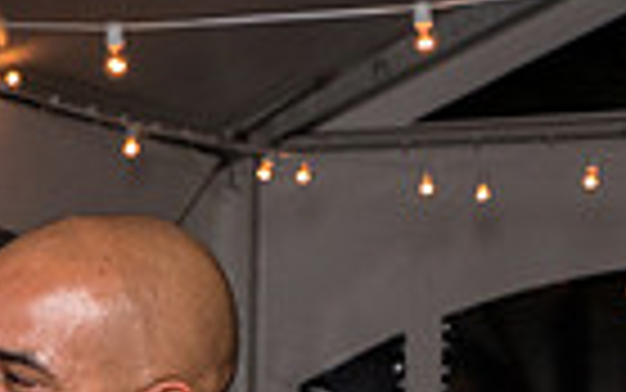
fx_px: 3106
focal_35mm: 182
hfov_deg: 11.5
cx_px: 112
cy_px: 516
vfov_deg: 7.1
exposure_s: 1/200
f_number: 5
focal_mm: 35
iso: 2000
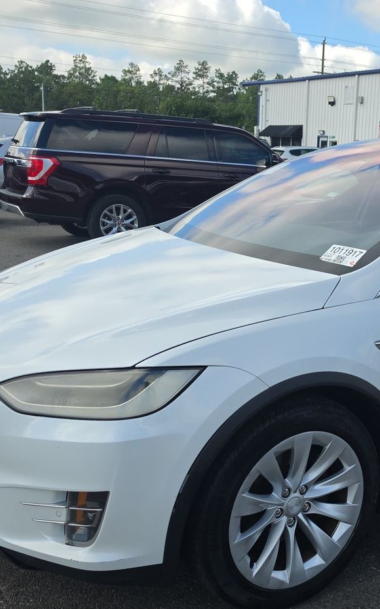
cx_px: 335
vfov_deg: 47.2
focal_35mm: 42
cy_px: 330
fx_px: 696
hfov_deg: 29.4
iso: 65
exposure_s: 1/4649
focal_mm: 6.5
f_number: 1.4
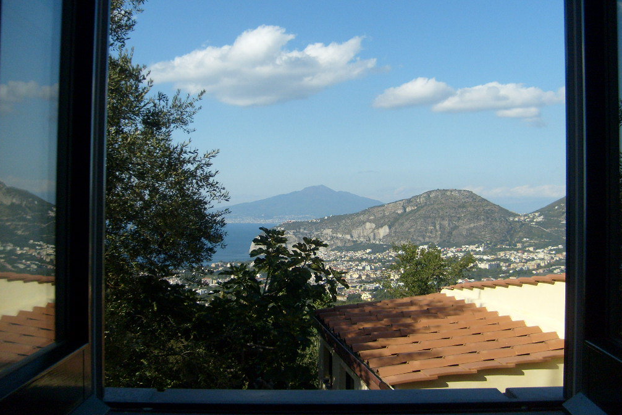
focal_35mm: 37
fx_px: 639
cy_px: 193
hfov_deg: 51.9
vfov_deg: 35.9
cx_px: 312
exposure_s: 1/350
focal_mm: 5.8
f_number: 7.1
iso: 80
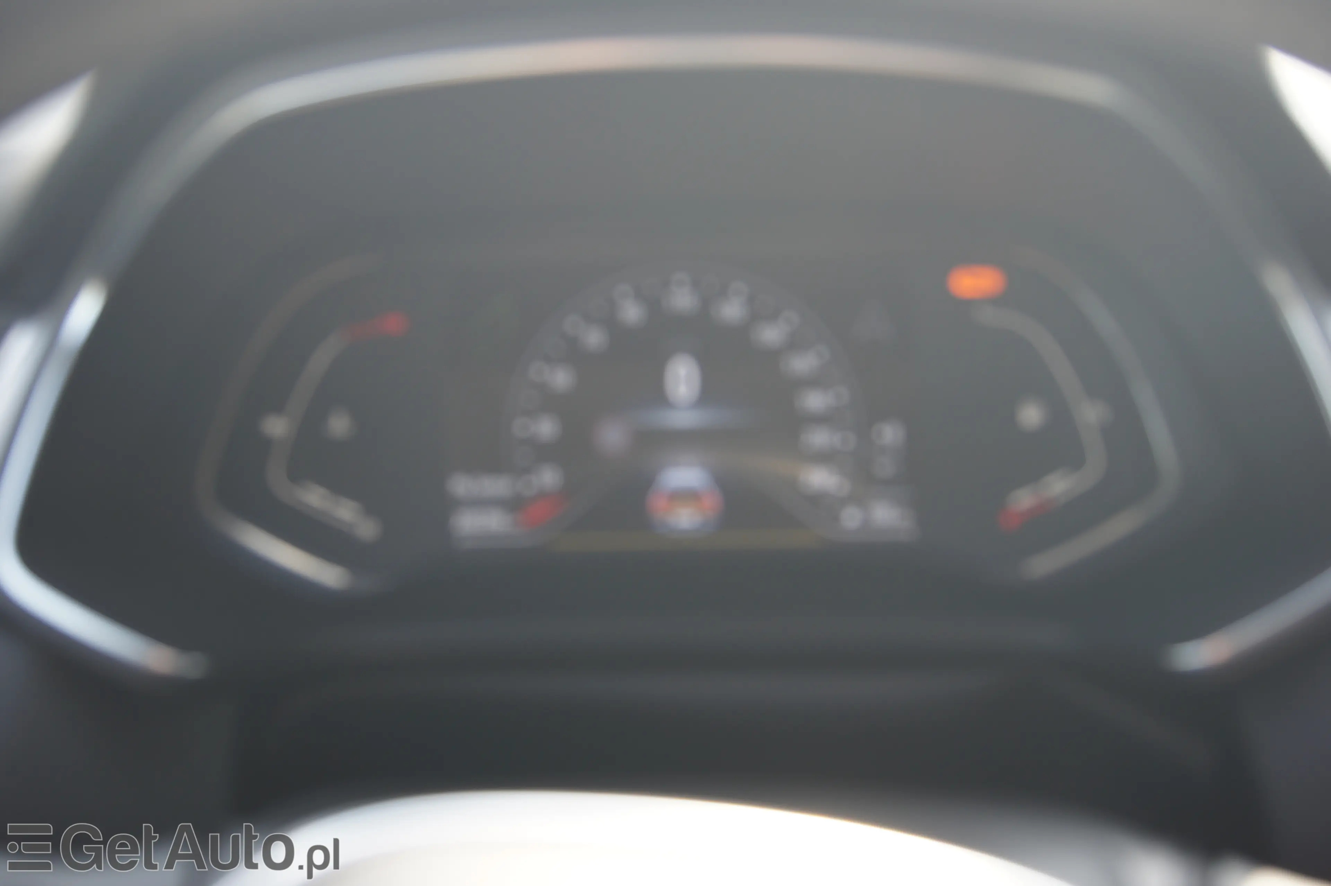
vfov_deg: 34.2
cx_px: 666
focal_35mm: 39
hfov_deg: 49.6
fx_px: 1441
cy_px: 443
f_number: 4.5
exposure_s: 1/40
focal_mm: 26
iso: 100
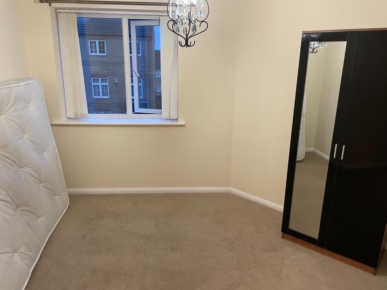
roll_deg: -1.2
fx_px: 291
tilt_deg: -16.1
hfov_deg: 67.3
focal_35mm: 26
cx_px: 194
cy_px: 145
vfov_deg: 53.1
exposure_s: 1/50
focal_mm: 4.2
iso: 320
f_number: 1.6
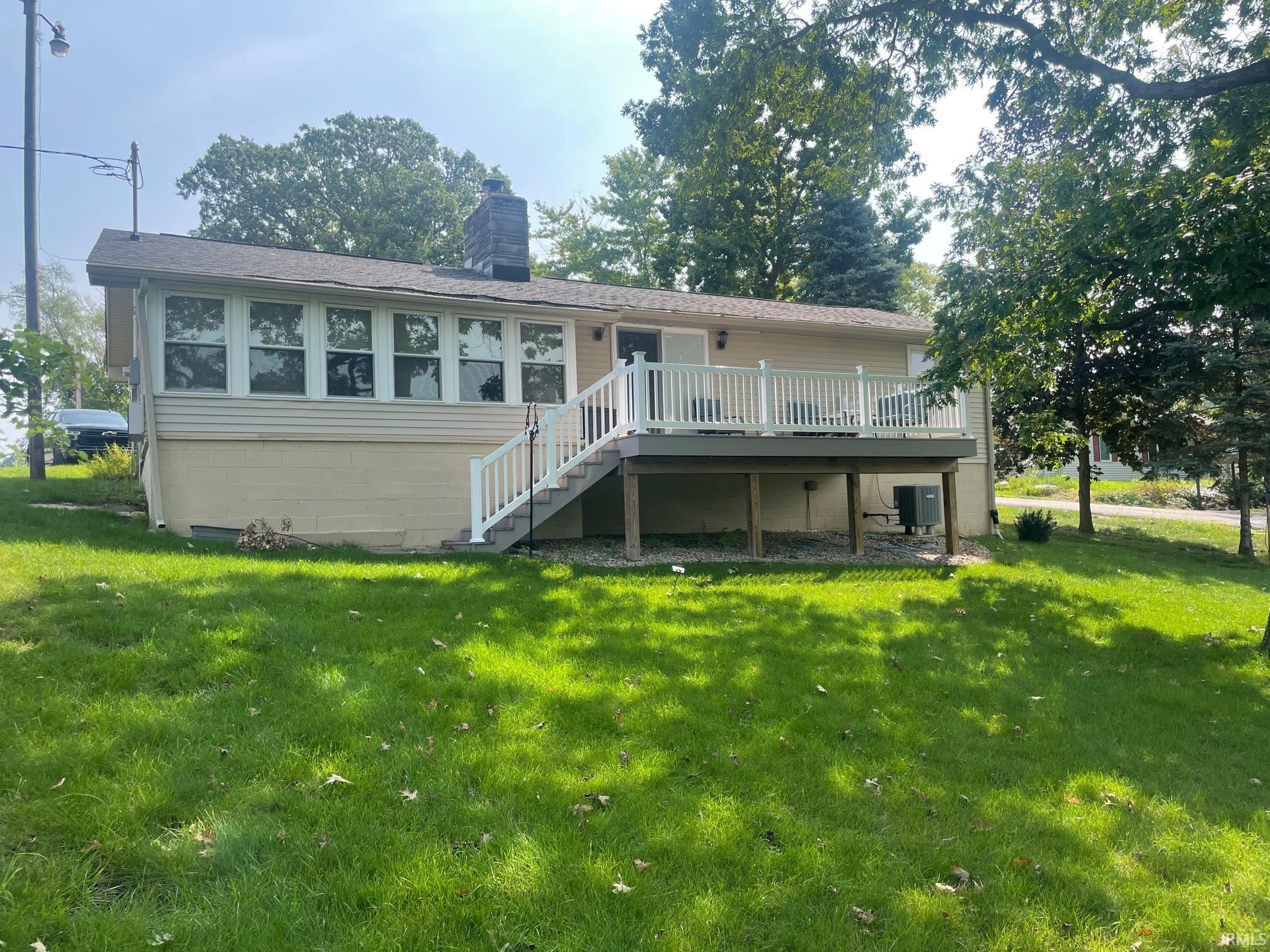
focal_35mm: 26
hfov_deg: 67.3
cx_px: 635
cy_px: 476
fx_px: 954
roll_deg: +1.9
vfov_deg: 53.1
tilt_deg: +3.8
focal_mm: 4.2
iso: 32
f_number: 1.6
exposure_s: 1/1024
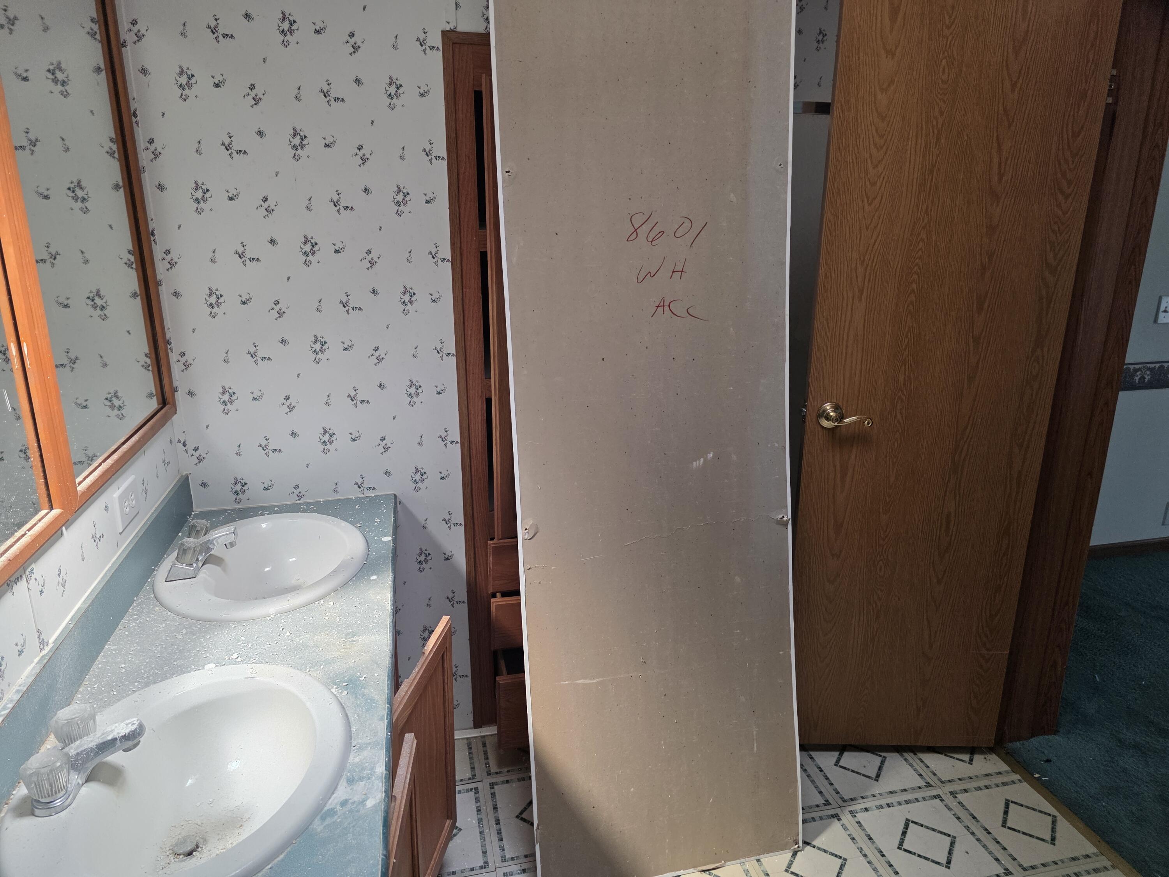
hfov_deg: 73.9
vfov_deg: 58.9
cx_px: 584
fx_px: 777
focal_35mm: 23
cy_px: 438
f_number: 1.7
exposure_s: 1/180
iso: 125
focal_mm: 6.3
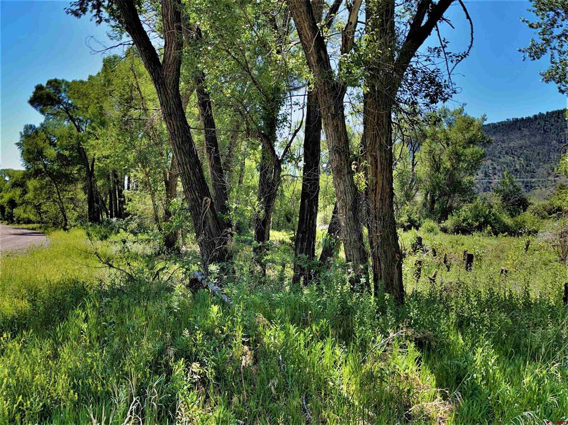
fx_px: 426
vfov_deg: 53.0
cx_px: 284
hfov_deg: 67.4
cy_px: 212
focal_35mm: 26
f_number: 1.6
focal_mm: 5.1
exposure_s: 1/1976
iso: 32
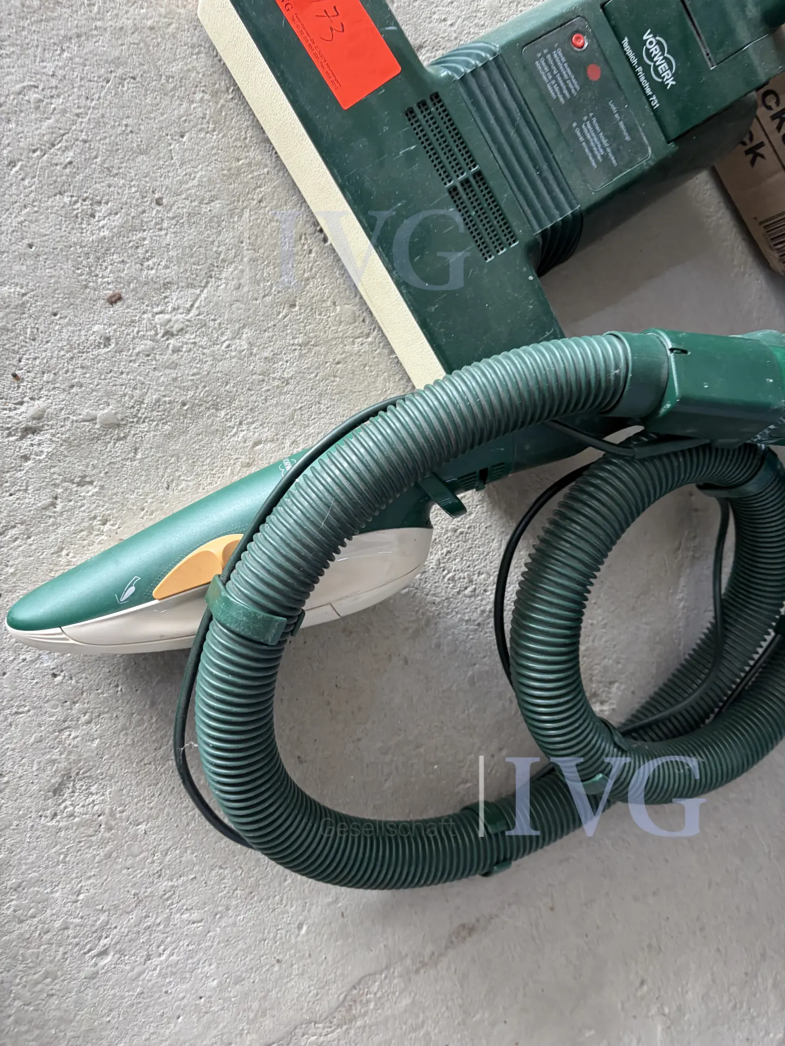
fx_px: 786
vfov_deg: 67.3
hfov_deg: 53.1
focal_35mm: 26
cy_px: 523
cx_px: 392
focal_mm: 5.96
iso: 125
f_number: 1.6
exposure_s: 1/60
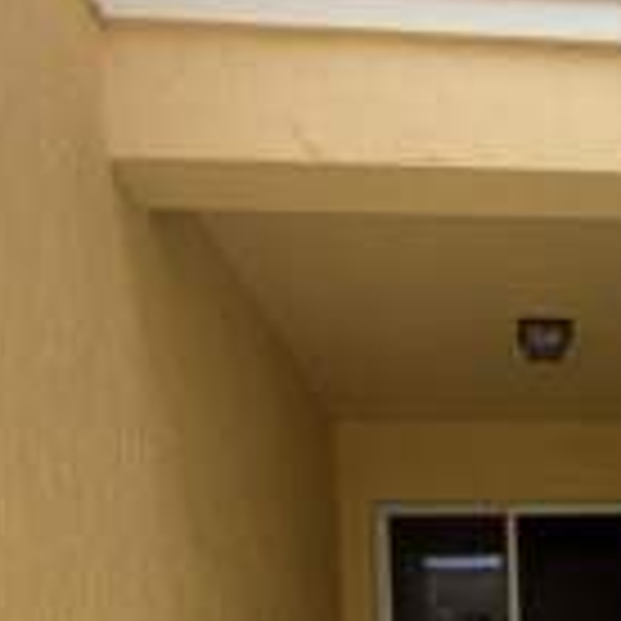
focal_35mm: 43
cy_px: 731
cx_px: 616
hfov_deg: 35.5
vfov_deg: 32.8
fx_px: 873
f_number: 2.2
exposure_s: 1/233
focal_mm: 2.22
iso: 40
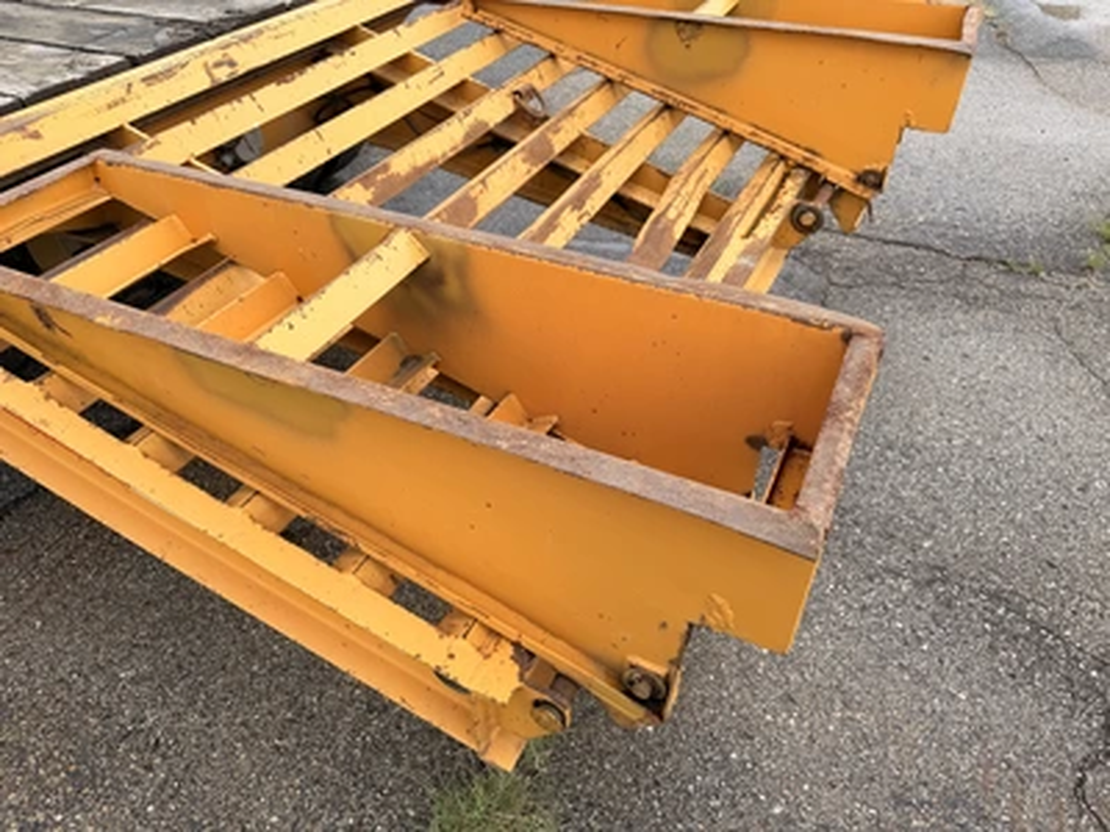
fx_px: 770
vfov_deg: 56.8
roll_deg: +2.7
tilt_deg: -38.3
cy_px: 416
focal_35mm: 24
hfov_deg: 71.6
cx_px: 555
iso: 80
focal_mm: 6.76
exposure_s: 1/683
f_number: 1.78
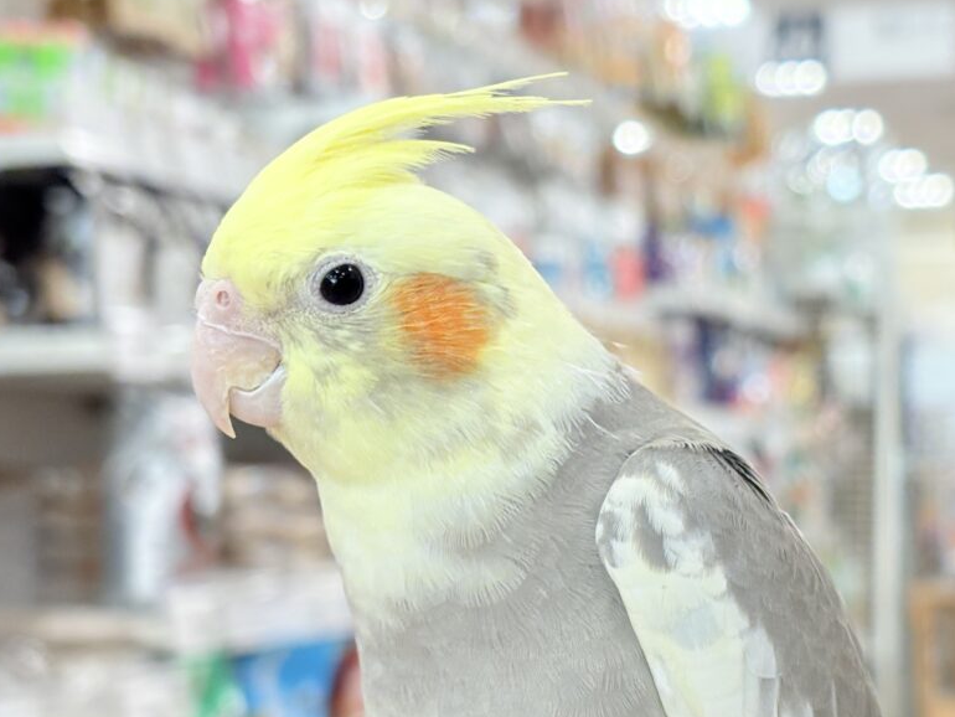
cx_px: 672
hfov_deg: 23.9
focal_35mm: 81
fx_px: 2235
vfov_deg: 18.1
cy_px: 512
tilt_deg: +0.1
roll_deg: +1.1
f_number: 1.6
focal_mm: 5.96
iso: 80
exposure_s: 1/100
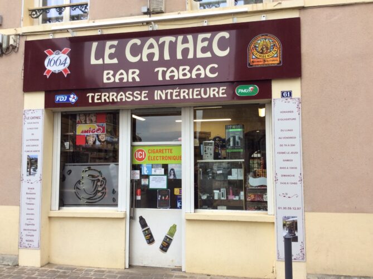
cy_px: 140
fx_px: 344
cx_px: 186
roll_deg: +0.9
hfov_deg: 56.9
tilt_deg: +4.6
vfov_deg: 44.1
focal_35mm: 32
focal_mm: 3.3
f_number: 2.4
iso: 32
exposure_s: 1/100
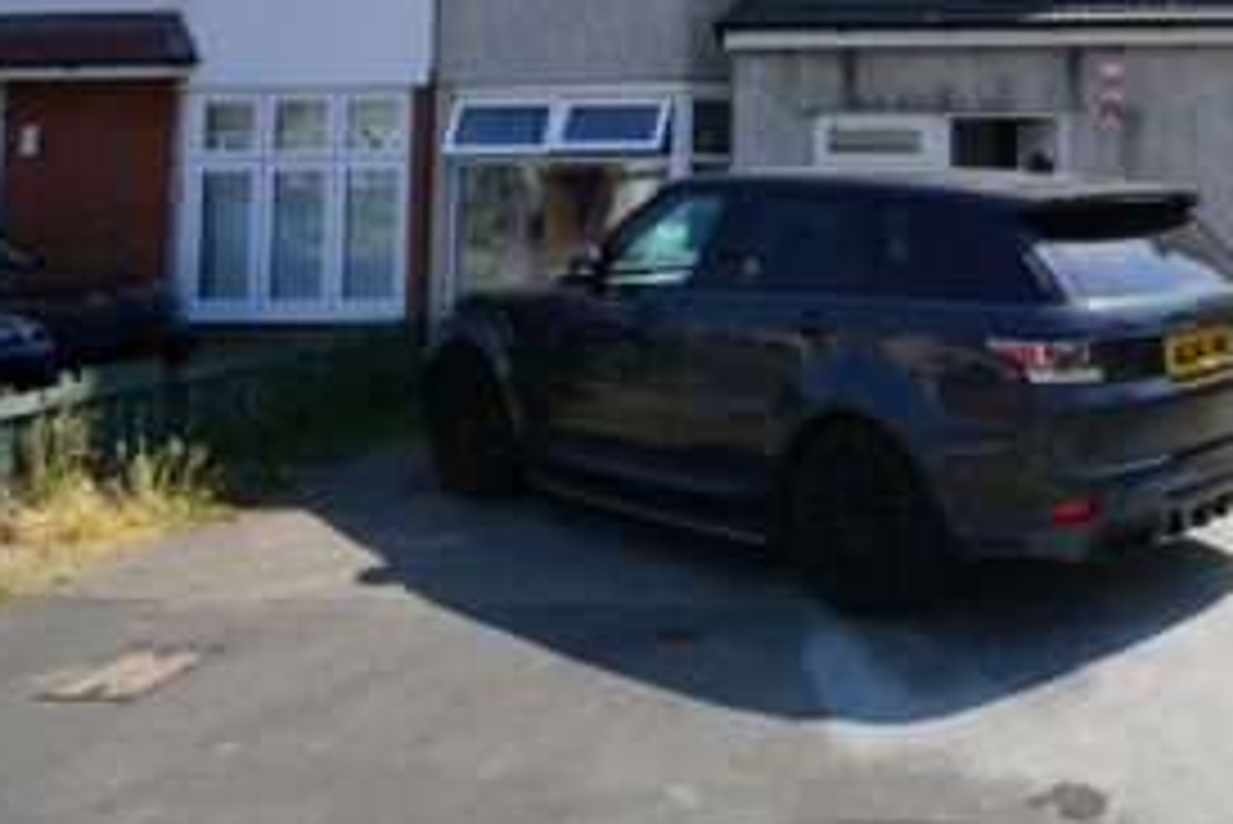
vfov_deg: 35.8
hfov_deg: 50.2
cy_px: 95
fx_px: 1199
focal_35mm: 35
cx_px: 1035
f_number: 13
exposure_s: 1/80
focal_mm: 16
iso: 100
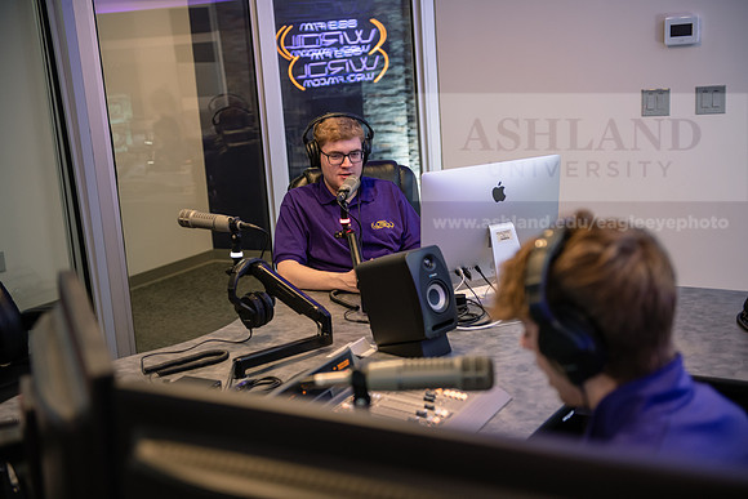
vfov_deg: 28.1
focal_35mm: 48
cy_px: 250
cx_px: 374
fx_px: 998
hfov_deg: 41.1
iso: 640
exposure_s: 1/60
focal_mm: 48
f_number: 2.8
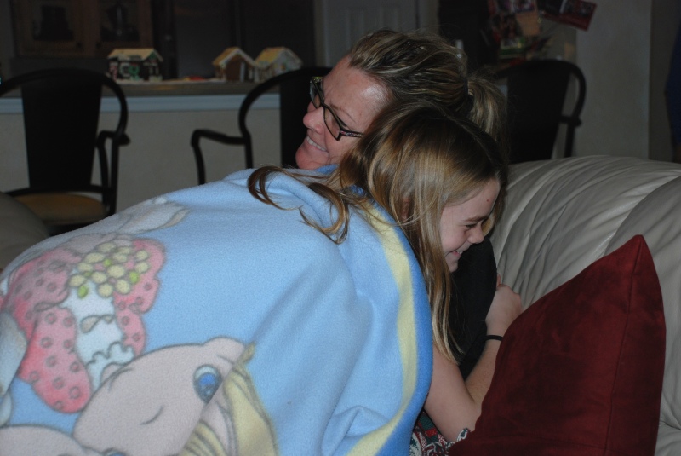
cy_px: 228
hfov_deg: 30.5
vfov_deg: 20.7
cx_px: 340
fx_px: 1250
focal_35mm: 66
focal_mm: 44
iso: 200
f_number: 4.8
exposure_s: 1/60
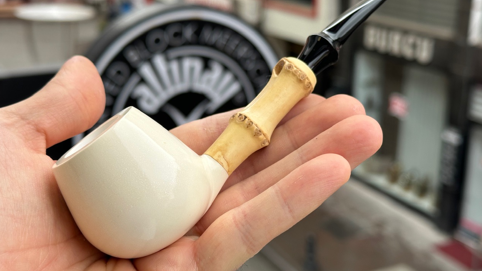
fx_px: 677
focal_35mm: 53
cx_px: 243
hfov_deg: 39.2
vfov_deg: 22.6
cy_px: 125
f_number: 1.78
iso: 64
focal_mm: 6.86
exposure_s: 1/676
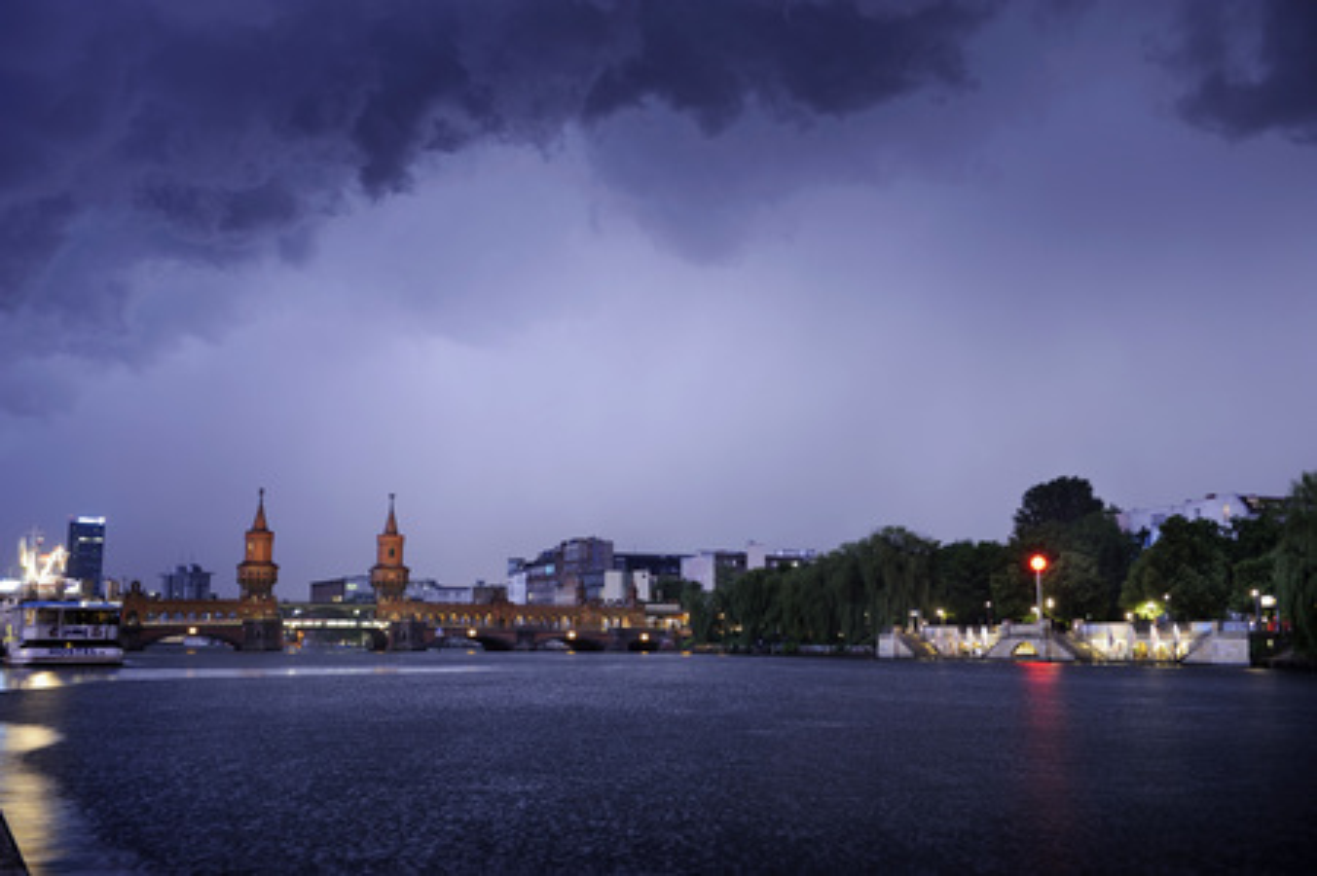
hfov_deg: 50.7
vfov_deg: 35.0
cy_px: 438
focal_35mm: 38
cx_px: 658
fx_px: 1389
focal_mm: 38
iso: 200
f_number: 3.2
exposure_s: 5
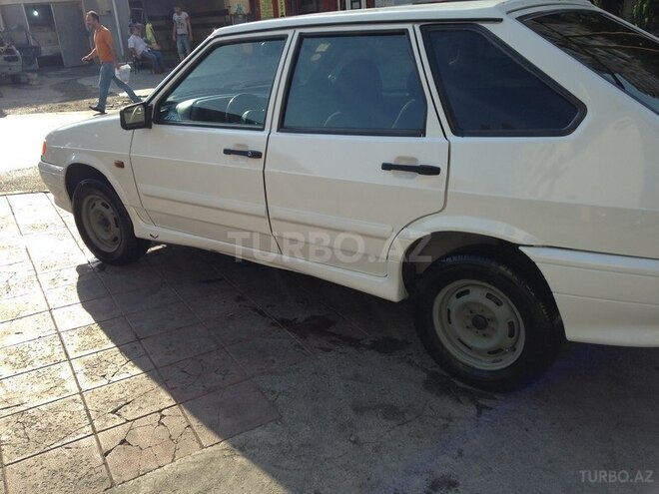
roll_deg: +3.2
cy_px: 247
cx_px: 330
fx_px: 628
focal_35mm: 33
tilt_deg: -20.3
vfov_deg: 42.9
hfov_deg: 55.4
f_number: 2.4
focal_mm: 4.12
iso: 50
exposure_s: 1/786
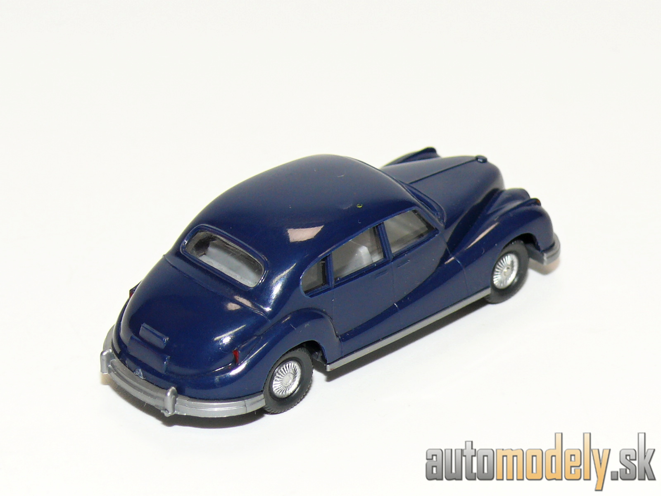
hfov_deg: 14.7
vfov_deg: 11.1
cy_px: 248
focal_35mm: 134
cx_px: 330
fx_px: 2559
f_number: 4
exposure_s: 1/30
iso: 100
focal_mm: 15.9
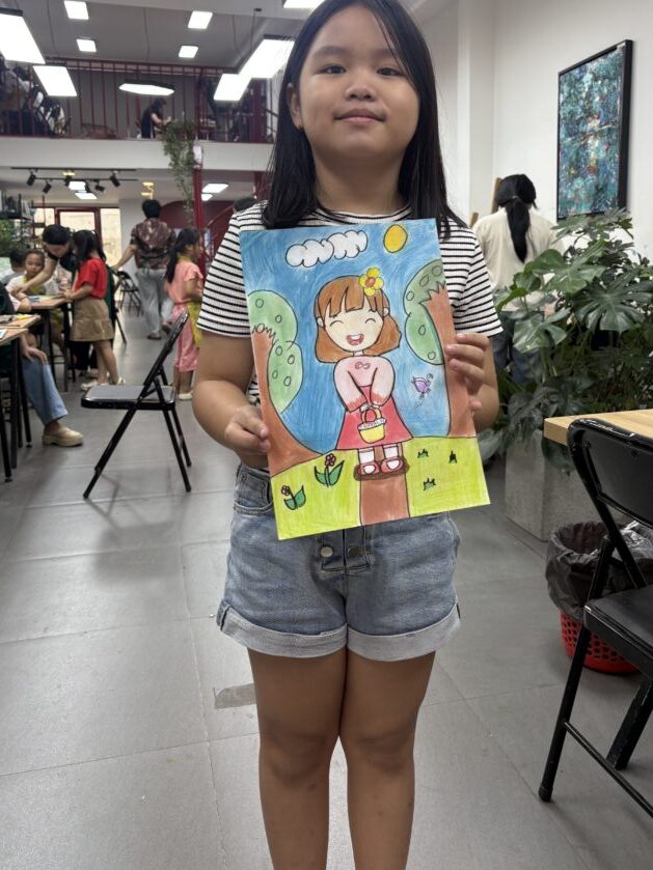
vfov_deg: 58.0
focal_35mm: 31
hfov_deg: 45.4
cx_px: 357
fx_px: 780
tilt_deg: -7.9
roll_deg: -0.2
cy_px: 361
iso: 50
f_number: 1.6
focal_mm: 5.96
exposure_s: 1/100
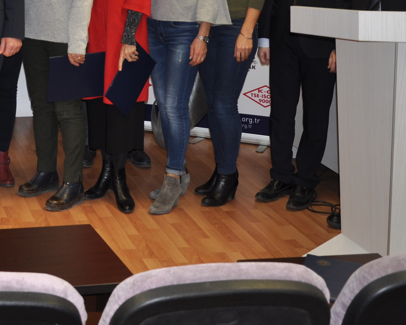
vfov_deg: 18.9
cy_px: -29
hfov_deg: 23.3
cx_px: -9
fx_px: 940
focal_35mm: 78
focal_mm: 21
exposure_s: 1/60
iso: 200
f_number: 3.8
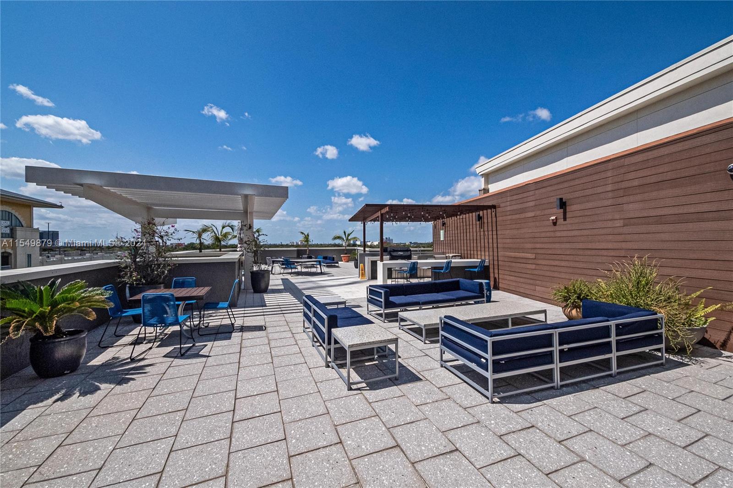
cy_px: 244
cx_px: 366
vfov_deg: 81.2
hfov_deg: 104.3
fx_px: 285
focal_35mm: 14
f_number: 7.1
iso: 800
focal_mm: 7
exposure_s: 1/8000
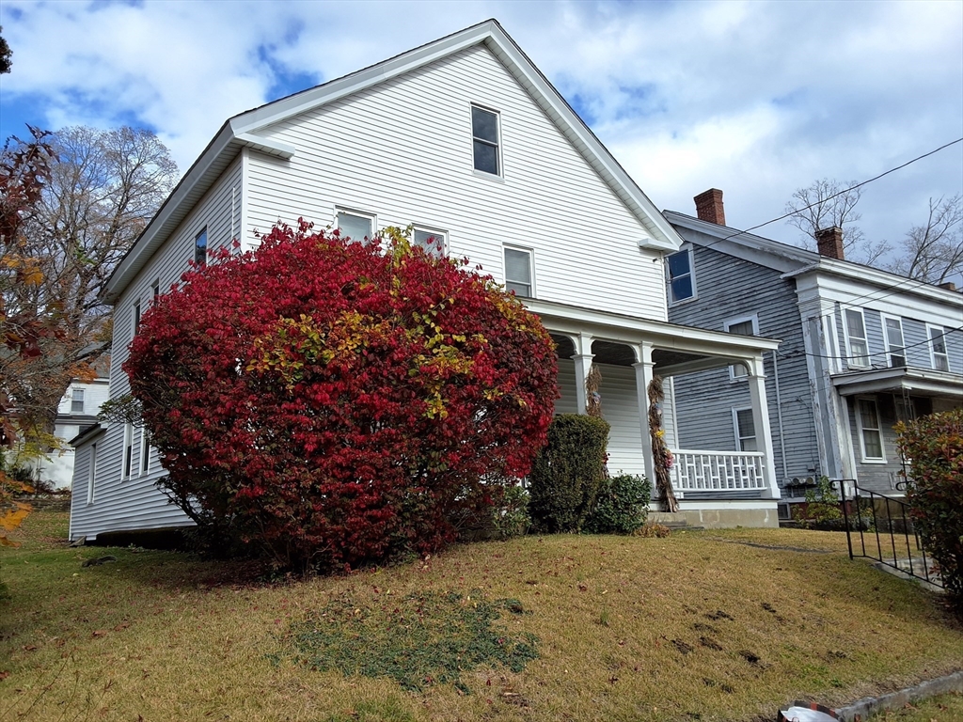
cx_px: 482
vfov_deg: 49.7
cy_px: 361
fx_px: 779
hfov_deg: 63.4
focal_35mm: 28
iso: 32
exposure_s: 1/1267
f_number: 1.9
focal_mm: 2.91
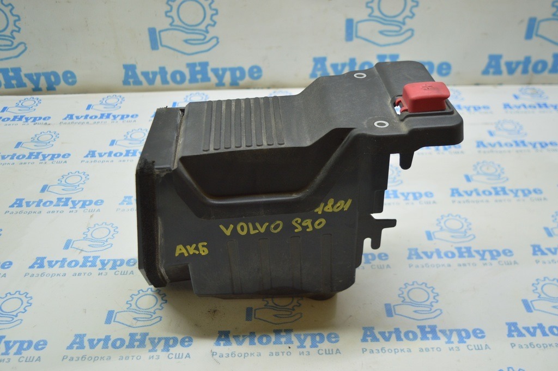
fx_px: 604
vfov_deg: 34.2
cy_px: 186
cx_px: 279
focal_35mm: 39
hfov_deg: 49.6
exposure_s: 1/40
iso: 400
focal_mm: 26
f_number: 4
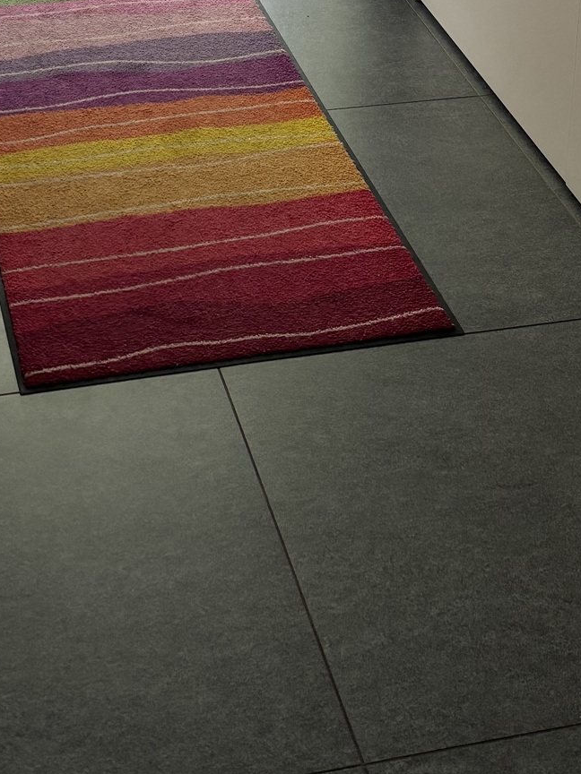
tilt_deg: -15.4
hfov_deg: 19.1
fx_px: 1723
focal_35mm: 77
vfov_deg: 21.9
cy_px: -320
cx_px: 203
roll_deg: -1.0
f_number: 1.6
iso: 64
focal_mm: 5.96
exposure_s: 1/121
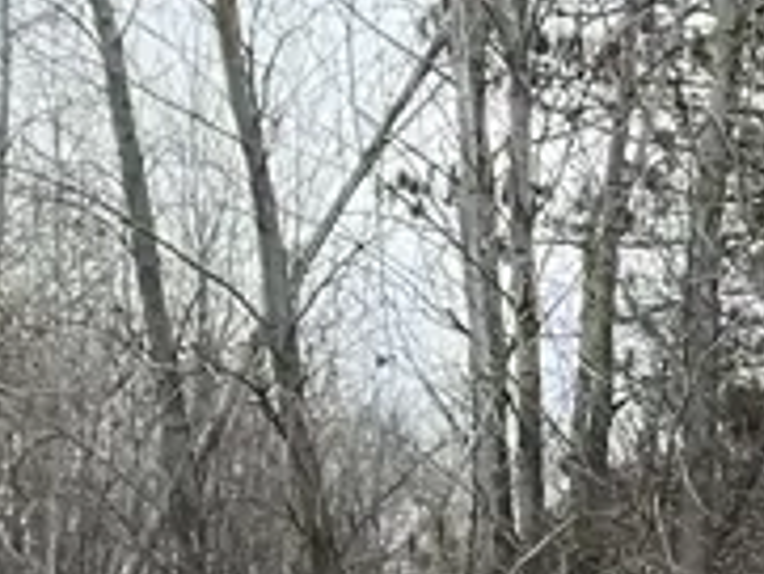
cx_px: 1811
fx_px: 3401
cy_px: 1359
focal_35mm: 154
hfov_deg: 10.9
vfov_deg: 8.8
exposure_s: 1/122
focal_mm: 3
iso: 32
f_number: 1.8
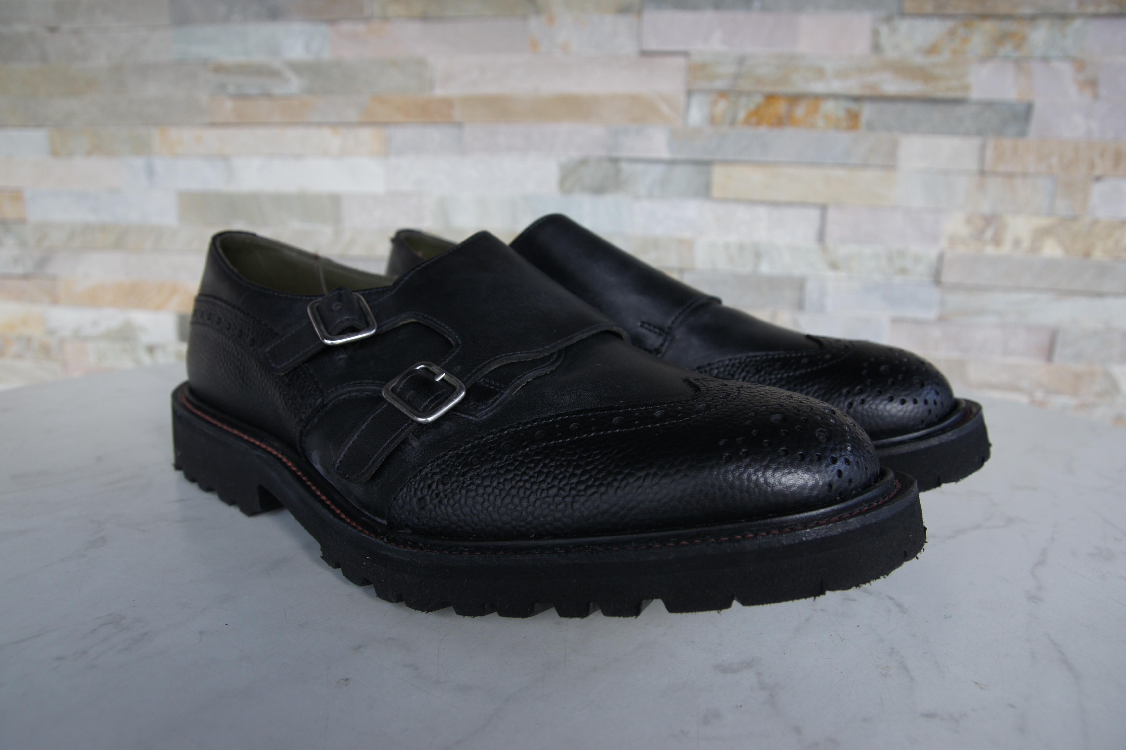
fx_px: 797
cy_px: 375
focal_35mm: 26
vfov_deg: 50.4
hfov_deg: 70.5
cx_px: 563
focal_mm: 17
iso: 200
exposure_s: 1/50
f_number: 5
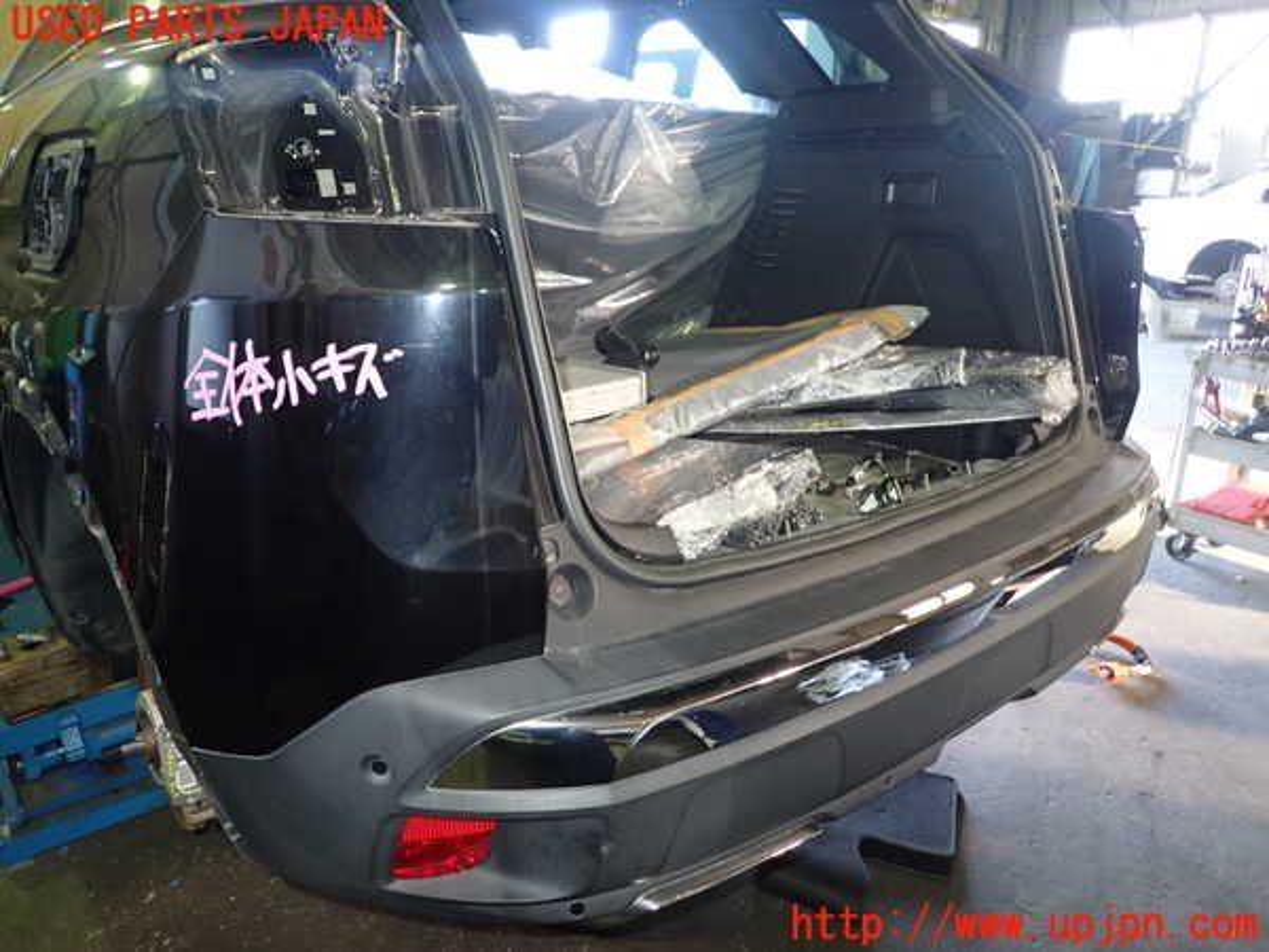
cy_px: 476
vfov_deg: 54.9
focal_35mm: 25
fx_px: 916
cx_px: 634
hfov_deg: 69.4
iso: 320
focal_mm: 4.5
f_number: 2
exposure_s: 1/30
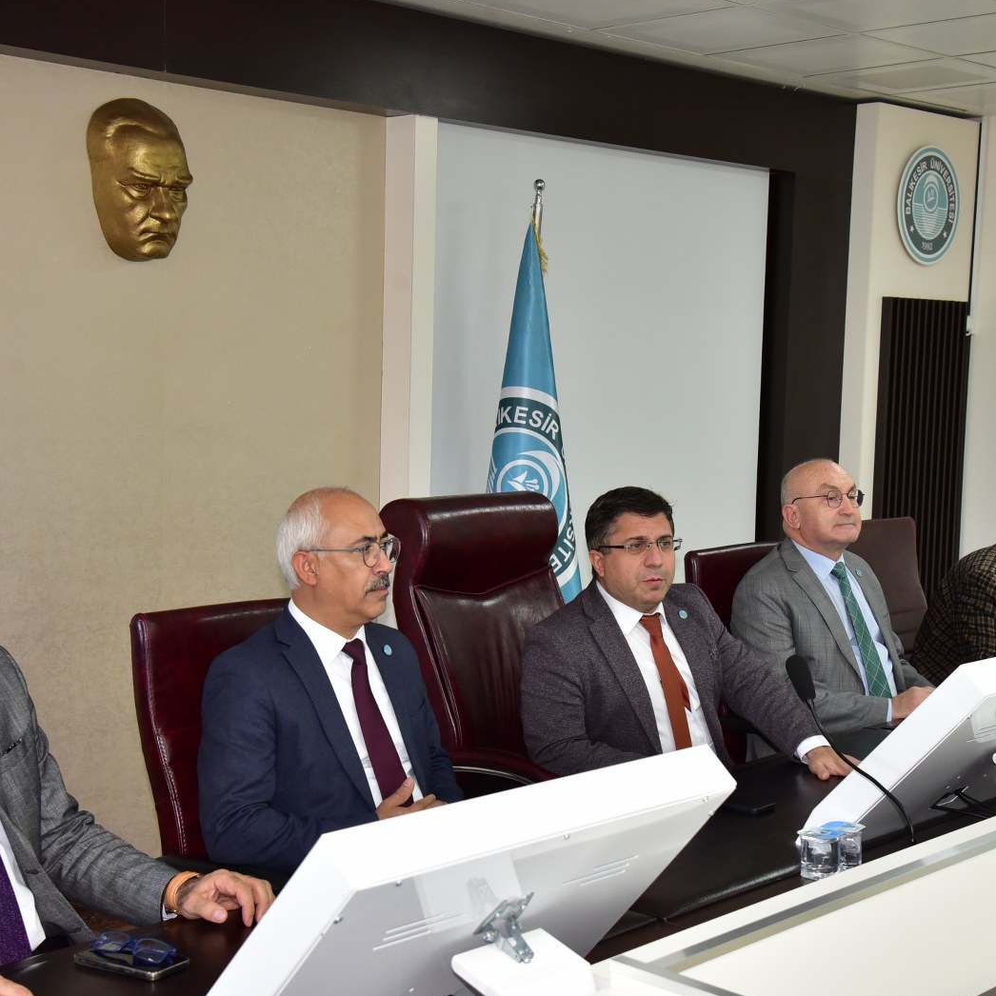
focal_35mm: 52
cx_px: 502
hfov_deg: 32.8
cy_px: 504
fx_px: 1693
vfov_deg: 32.8
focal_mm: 40
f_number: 6.3
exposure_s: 1/200
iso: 2000
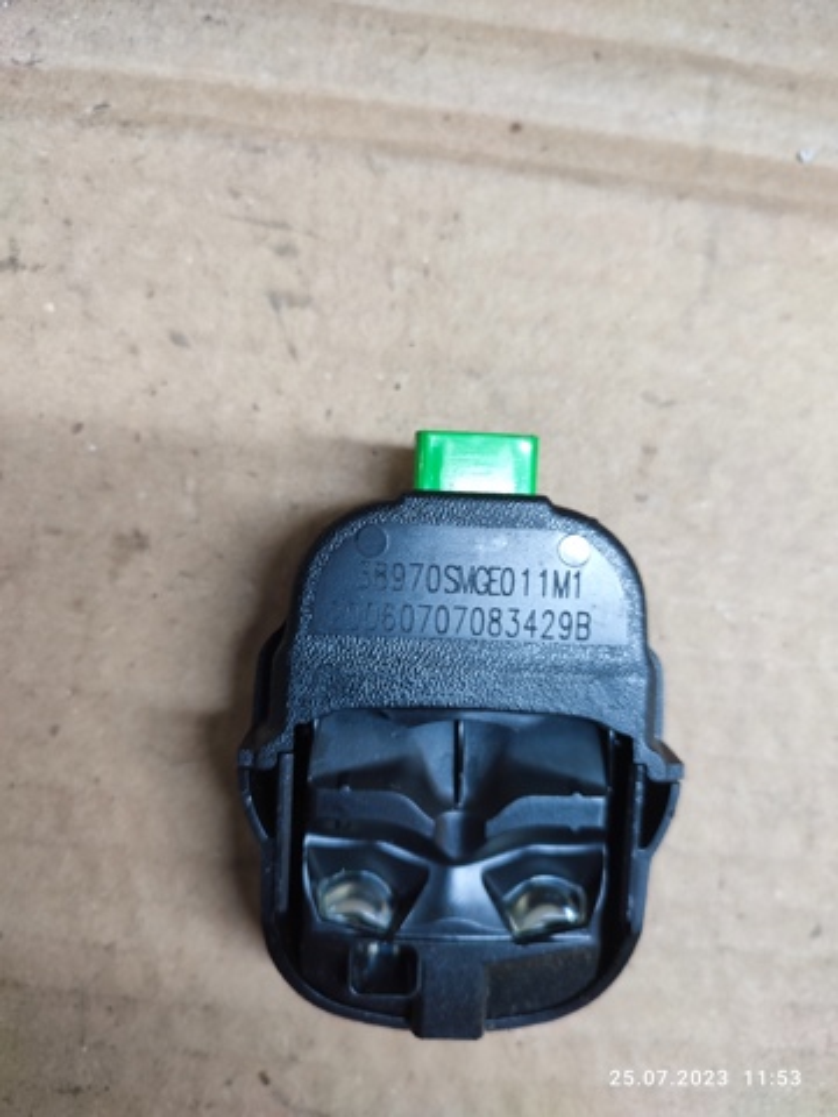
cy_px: 558
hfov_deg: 54.9
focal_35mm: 25
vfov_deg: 69.4
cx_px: 419
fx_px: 807
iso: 312
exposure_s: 1/30
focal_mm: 6.04
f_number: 1.9
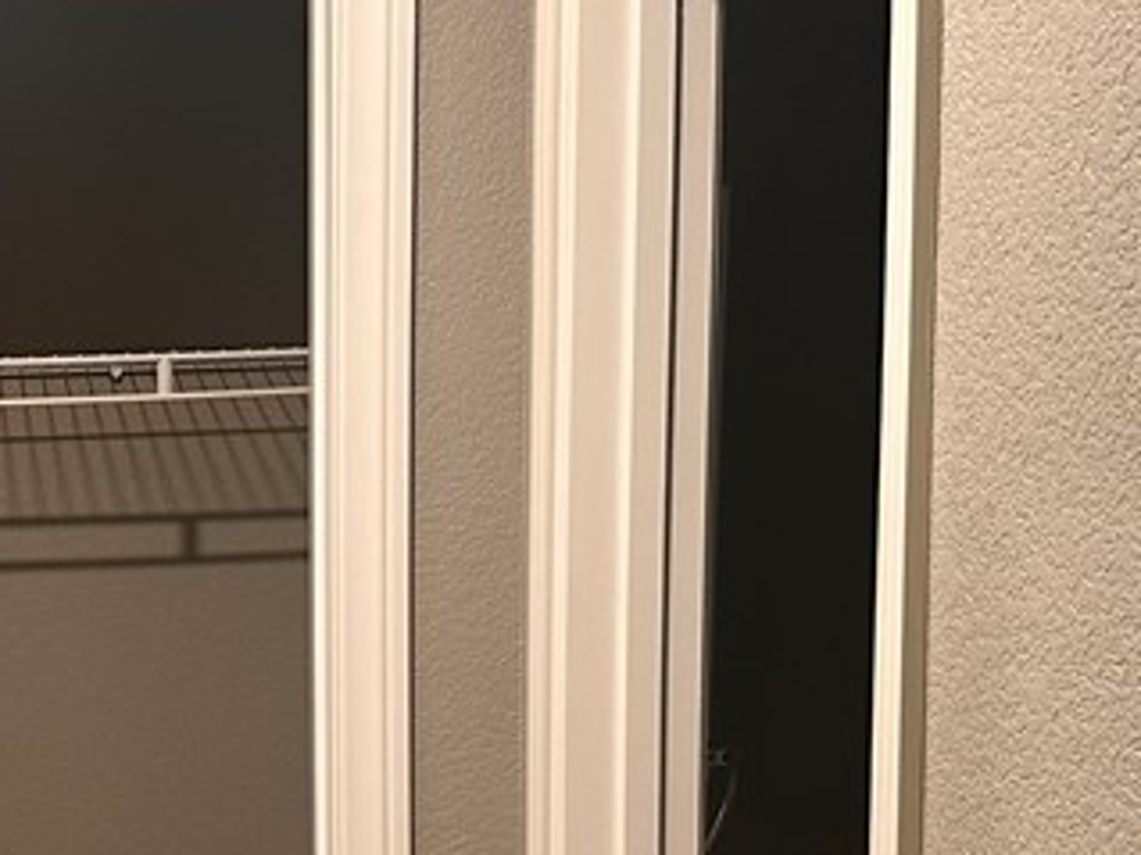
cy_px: 766
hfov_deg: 24.0
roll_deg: +0.5
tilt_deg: -7.2
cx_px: -46
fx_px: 2537
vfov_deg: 18.8
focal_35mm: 77
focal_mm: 6.86
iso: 250
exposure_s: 1/60
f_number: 1.78
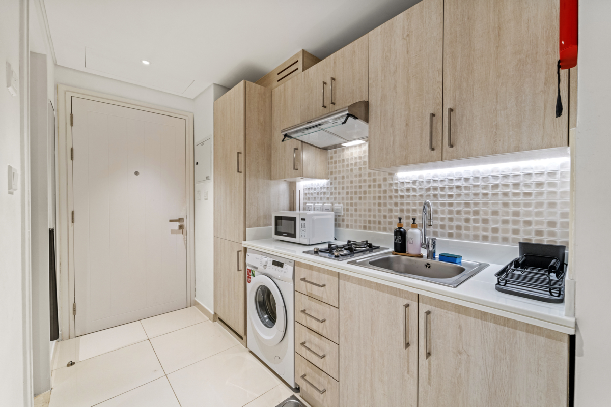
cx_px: 306
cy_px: 204
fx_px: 238
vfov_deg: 81.2
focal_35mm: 14
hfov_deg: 104.3
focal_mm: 14
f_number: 7.1
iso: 400
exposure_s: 1/4
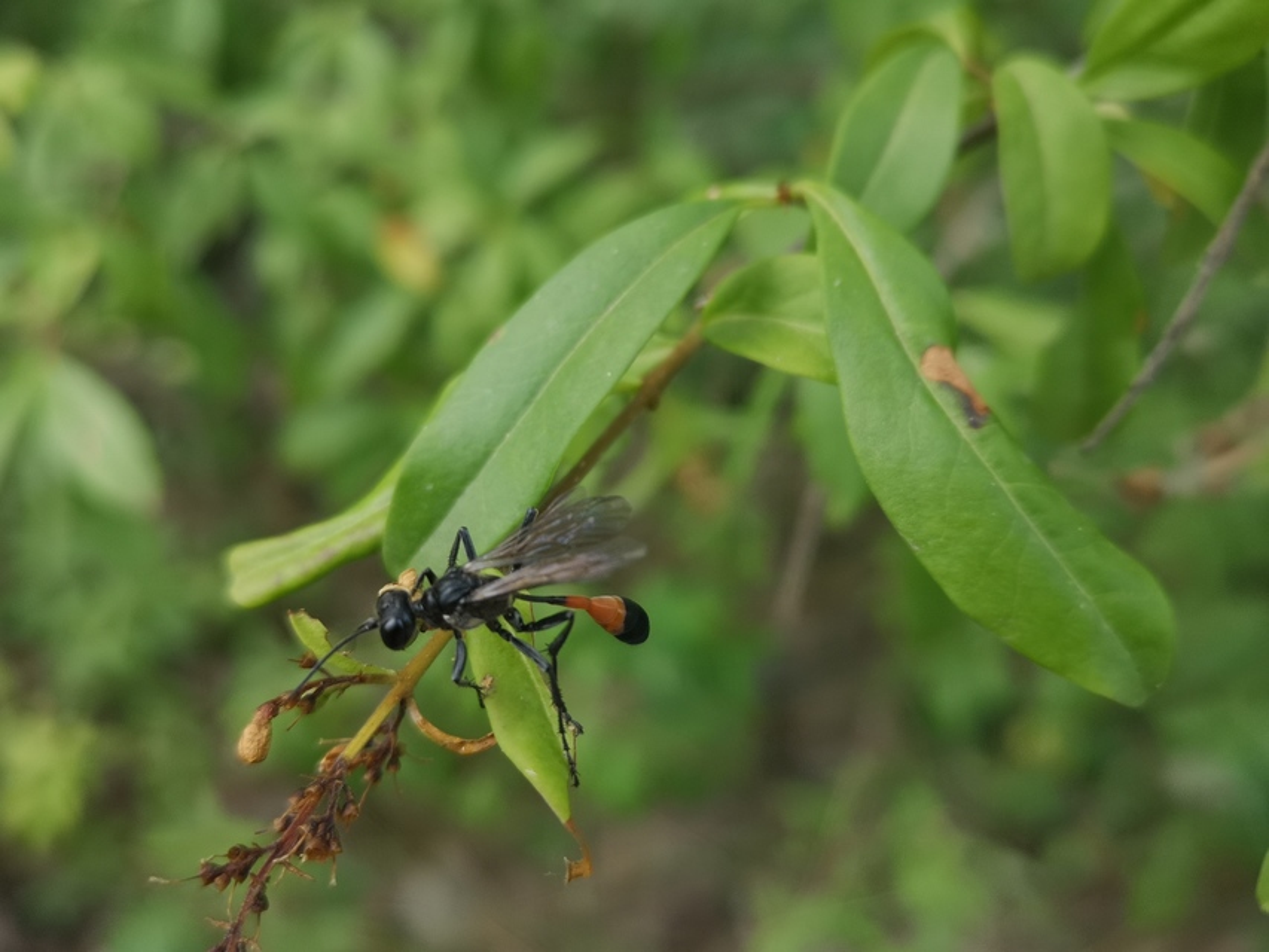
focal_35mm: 38
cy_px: 476
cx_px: 634
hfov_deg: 49.0
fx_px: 1393
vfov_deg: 37.7
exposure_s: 1/158
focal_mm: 5.58
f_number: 1.8
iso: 50
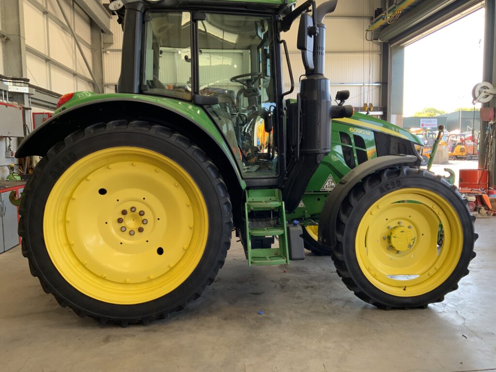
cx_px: 248
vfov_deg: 48.2
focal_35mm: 29
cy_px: 186
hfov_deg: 61.7
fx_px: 416
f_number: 1.8
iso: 50
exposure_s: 1/122
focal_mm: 3
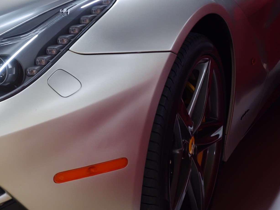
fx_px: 607
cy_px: 105
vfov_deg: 19.6
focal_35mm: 75
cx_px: 29
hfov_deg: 25.2
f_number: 1.8
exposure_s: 1/180
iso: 400
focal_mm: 6.4
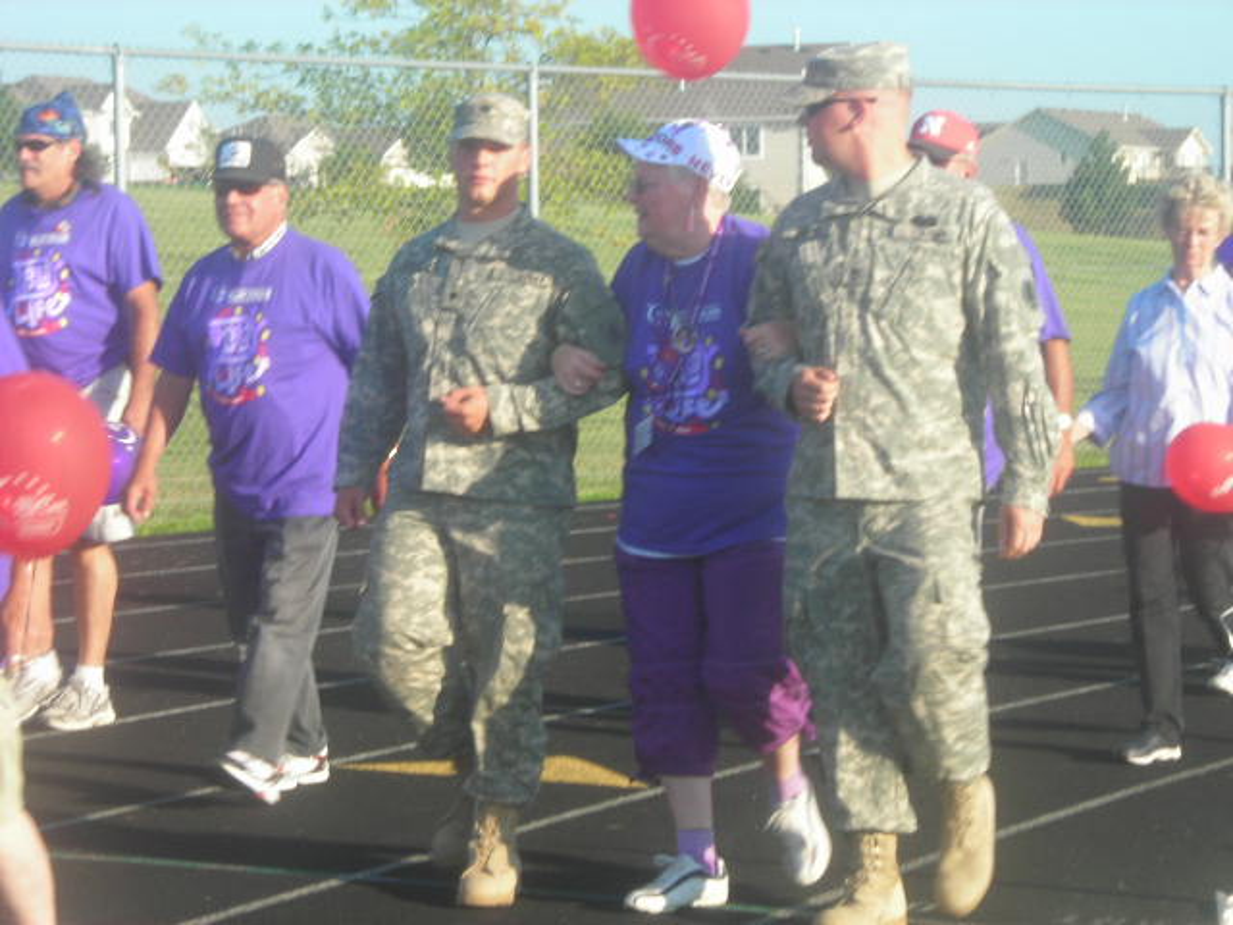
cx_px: 616
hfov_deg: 17.0
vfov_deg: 12.8
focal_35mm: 116
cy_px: 462
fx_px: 4132
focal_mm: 19.2
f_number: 5.3
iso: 50
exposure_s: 1/95.3
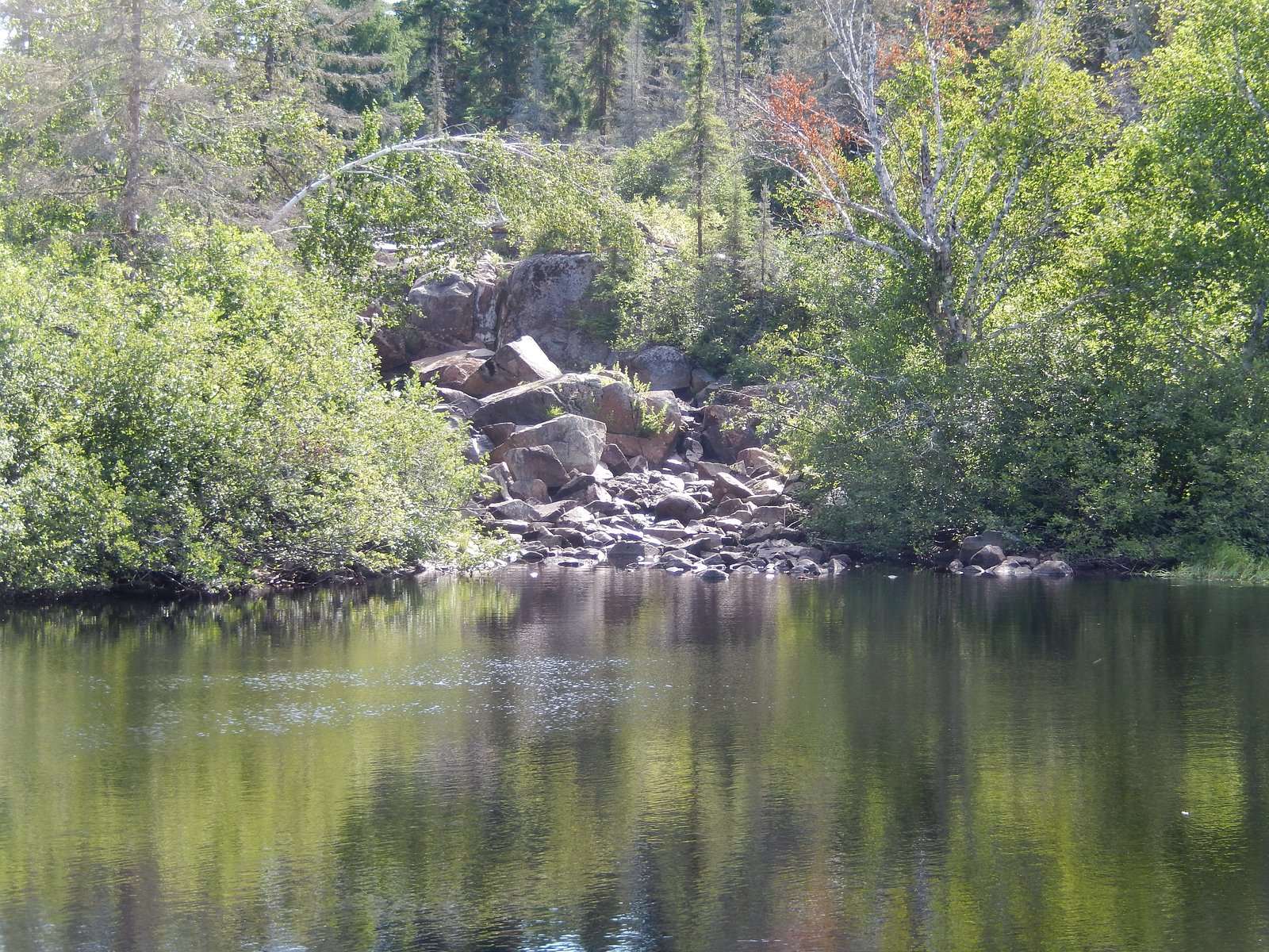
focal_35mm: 95
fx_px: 3483
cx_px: 634
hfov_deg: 20.7
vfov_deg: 15.6
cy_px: 476
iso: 125
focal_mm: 17
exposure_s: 1/100
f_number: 5.2
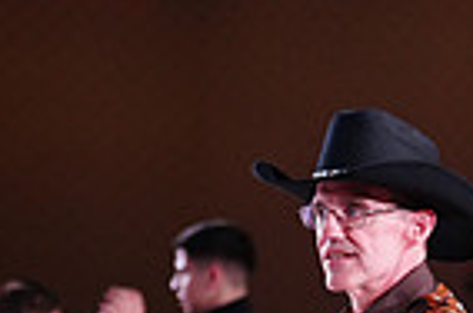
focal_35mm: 336
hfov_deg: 6.1
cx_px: 551
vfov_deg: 4.0
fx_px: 4405
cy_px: 689
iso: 2000
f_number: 2.8
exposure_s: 1/500
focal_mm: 82
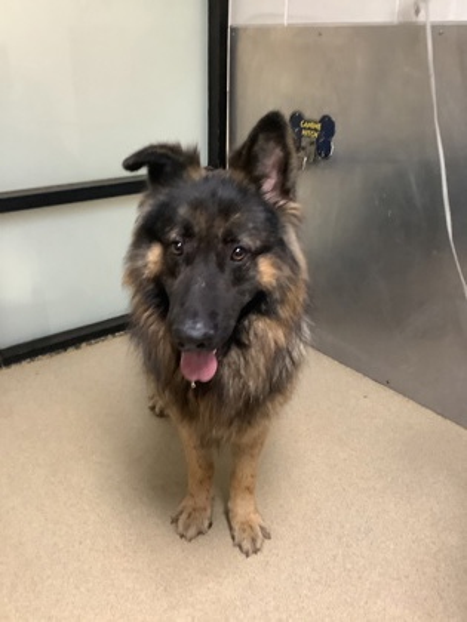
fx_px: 558
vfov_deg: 58.4
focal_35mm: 31
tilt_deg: -25.1
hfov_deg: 45.4
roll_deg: -1.4
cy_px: 311
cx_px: 234
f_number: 2.4
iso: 400
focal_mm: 3.3
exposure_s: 1/25
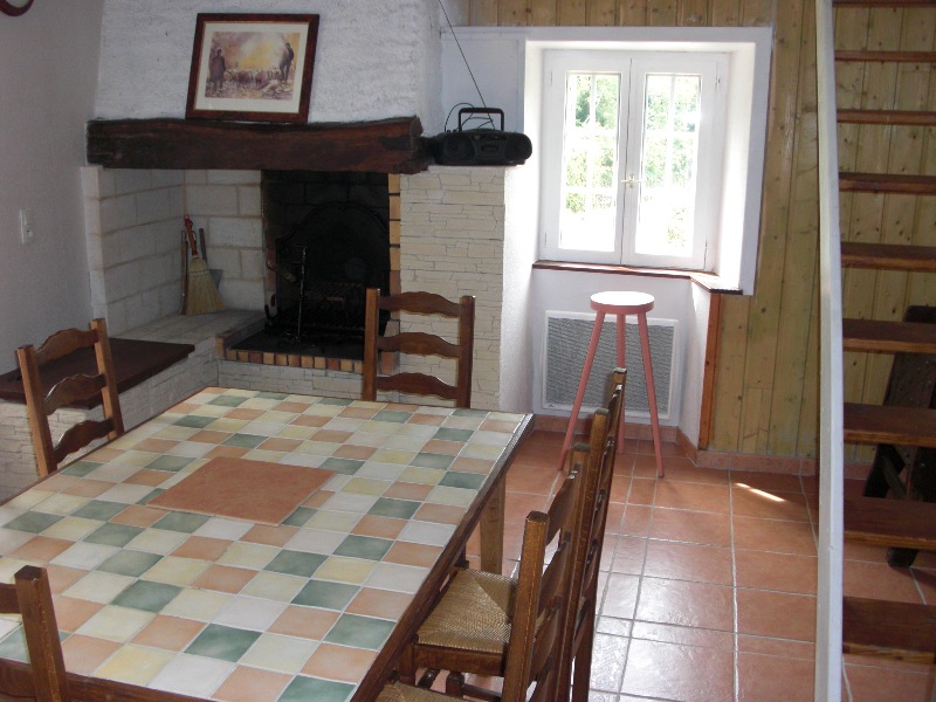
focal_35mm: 36
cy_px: 351
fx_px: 973
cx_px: 468
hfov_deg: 51.4
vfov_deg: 39.7
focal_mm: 6.3
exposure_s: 1/60
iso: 200
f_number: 2.8
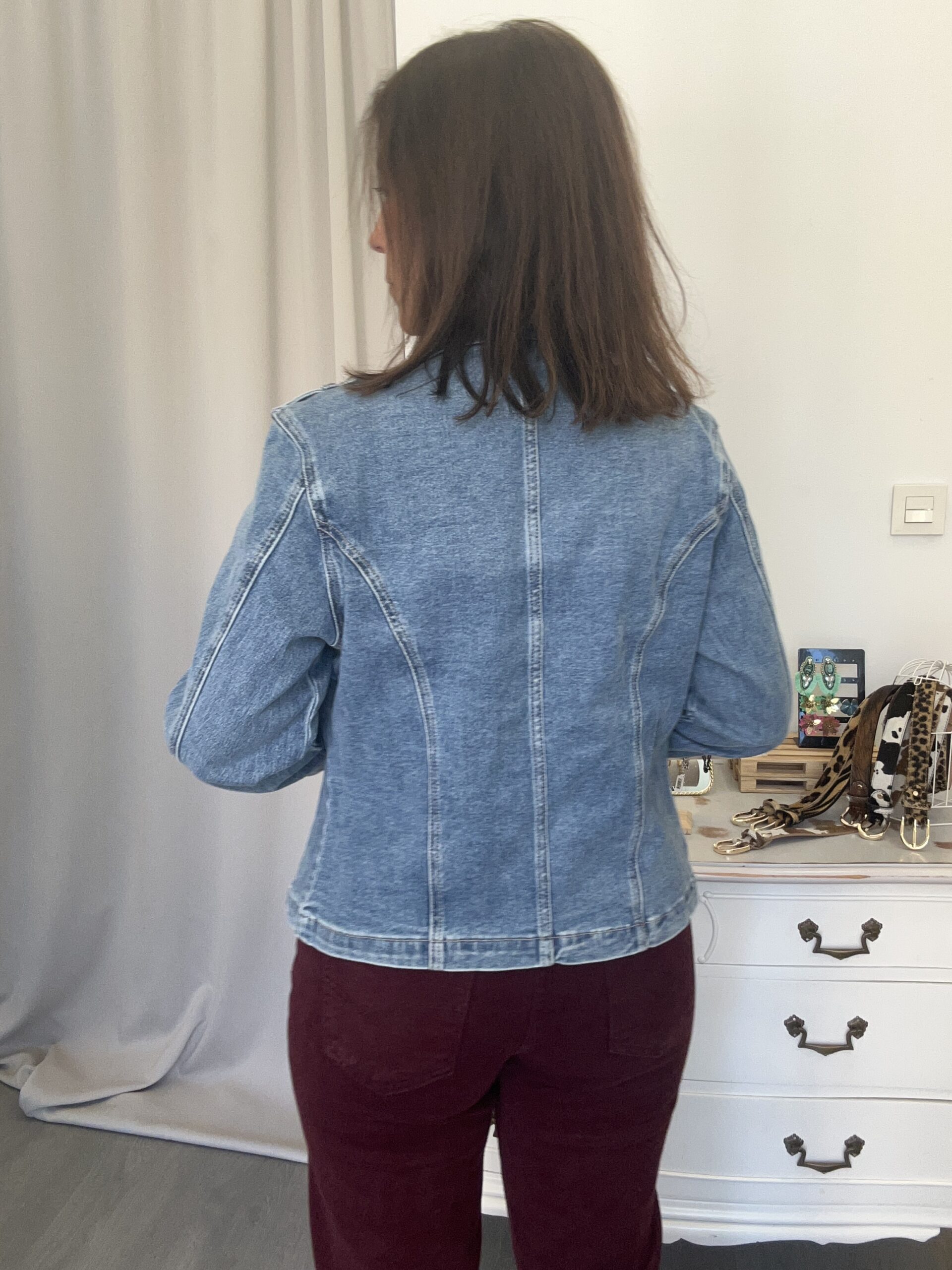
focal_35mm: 30
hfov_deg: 46.8
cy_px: 635
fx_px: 1100
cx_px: 476
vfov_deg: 60.0
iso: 50
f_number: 1.9
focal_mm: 2.69
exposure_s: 1/50
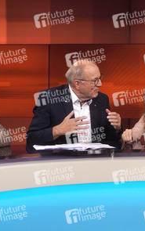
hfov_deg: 18.6
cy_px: 117
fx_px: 442
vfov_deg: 29.3
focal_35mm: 70
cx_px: 65
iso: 640
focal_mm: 30
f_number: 2
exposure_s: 1/400
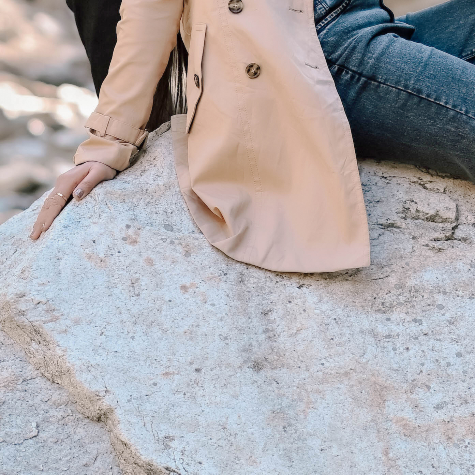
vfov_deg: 5.5
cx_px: 406
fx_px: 4844
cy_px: -406
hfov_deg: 5.6
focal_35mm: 312
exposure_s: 1/400
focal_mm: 85
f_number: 2.8
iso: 320
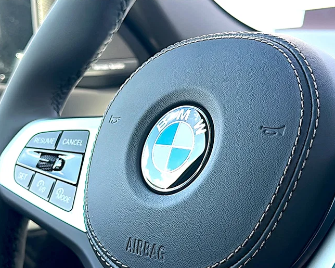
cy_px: 133
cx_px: 166
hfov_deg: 36.0
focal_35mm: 52
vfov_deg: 29.1
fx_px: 515
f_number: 1.78
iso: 80
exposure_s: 1/416
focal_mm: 6.86
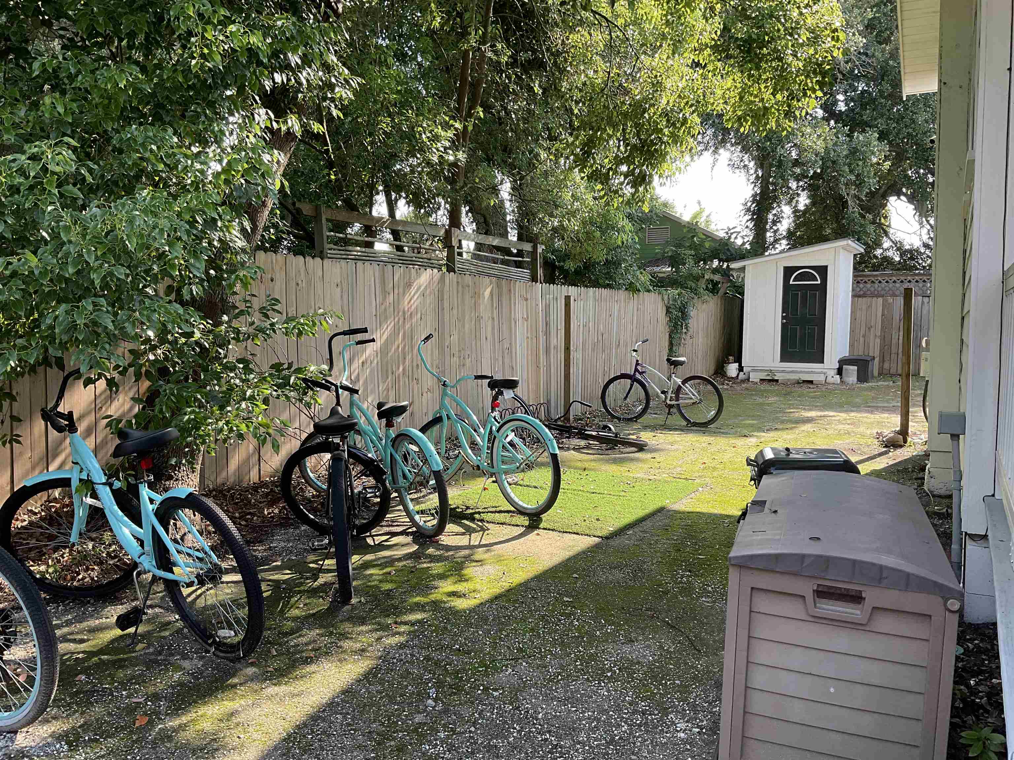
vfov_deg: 48.2
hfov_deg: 61.7
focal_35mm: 29
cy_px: 380
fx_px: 849
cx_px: 507
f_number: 1.8
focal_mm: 3
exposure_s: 1/195
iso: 16
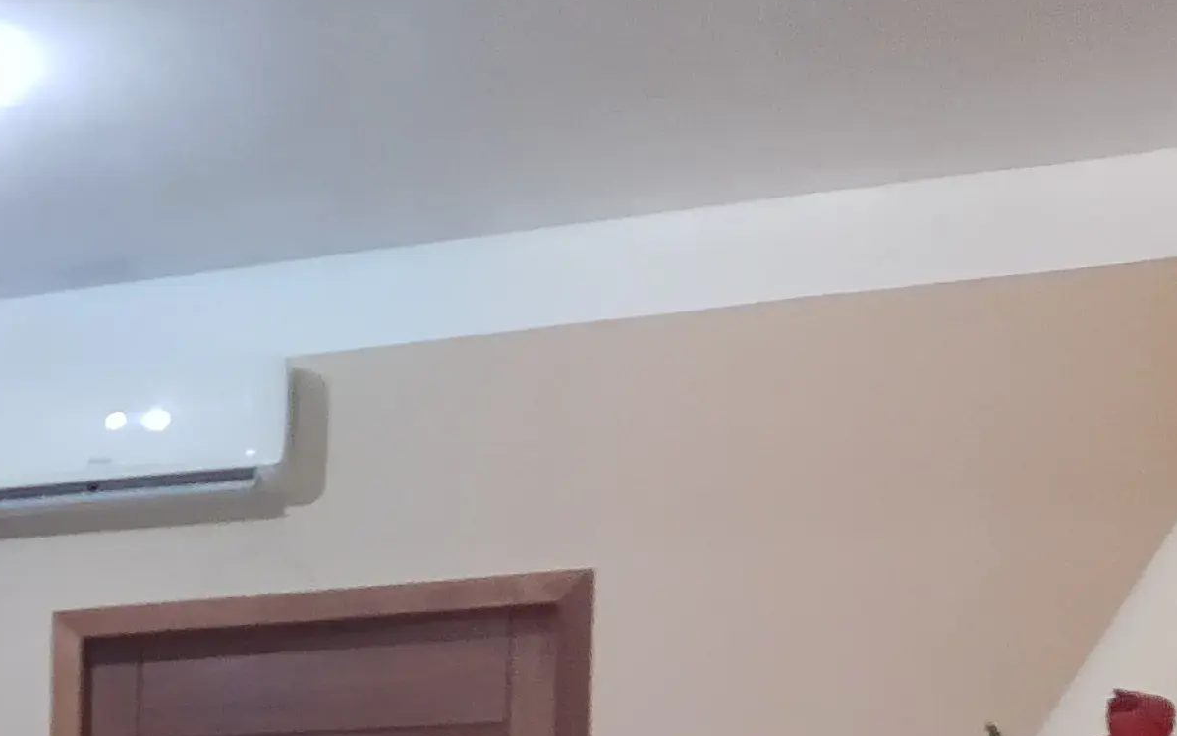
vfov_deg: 12.9
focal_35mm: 92
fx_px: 2951
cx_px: -609
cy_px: 1303
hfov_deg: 19.5
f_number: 1.7
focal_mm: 4.75
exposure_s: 1/24
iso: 159
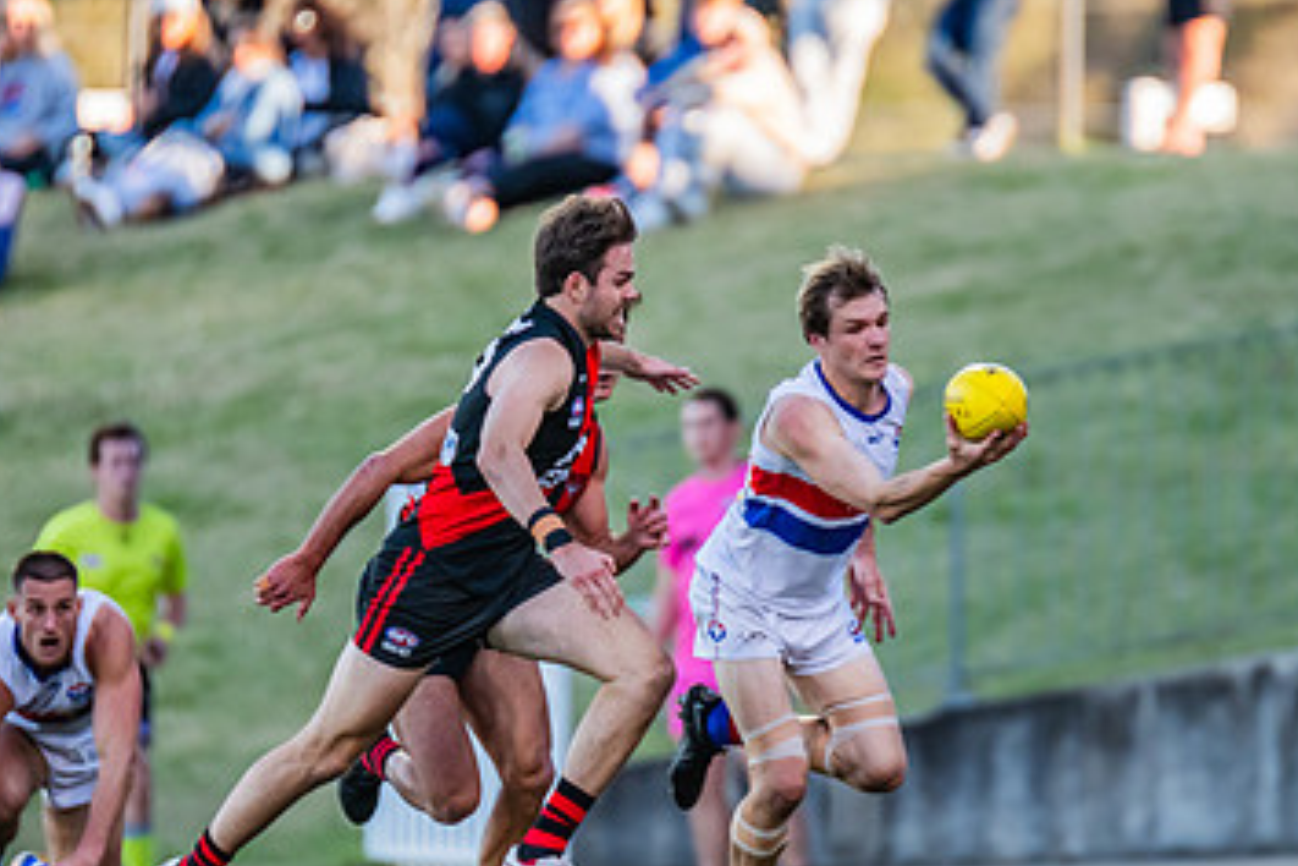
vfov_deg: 1.7
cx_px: 605
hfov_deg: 2.5
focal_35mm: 822
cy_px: 507
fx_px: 29635
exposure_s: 1/1600
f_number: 4
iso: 1250
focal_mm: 420
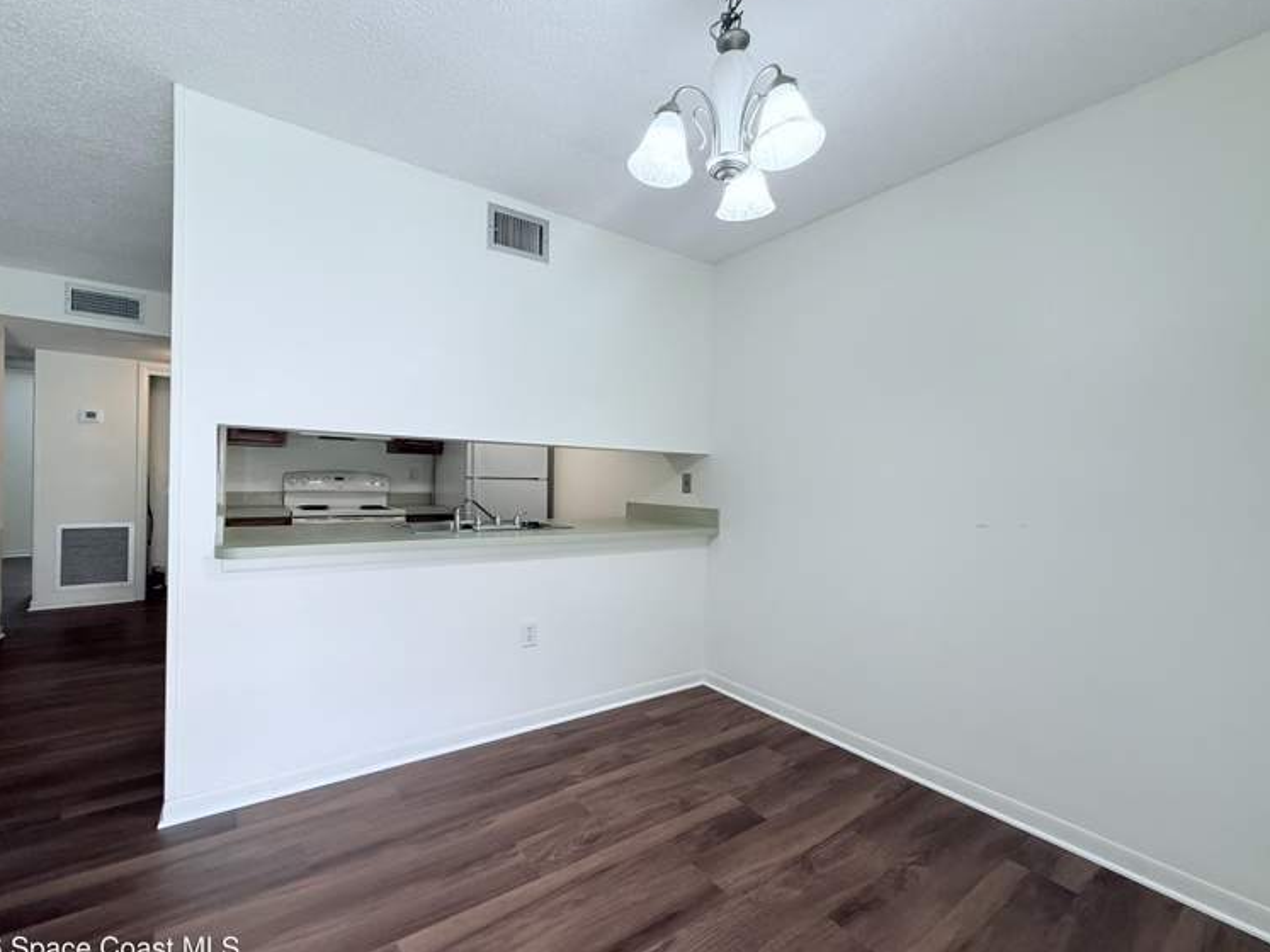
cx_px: 595
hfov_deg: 98.1
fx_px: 550
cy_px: 484
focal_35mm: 15
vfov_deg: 81.7
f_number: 2.2
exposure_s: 1/120
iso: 160
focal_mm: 2.22
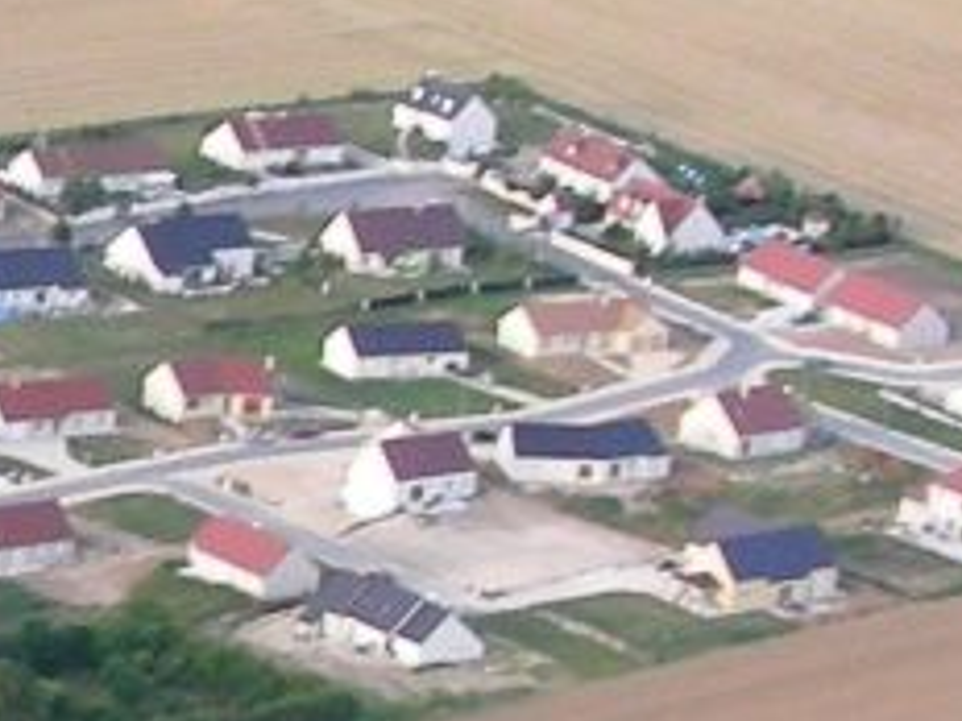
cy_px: 365
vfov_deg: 6.4
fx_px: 6420
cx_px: -1173
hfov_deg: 8.0
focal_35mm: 231
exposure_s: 1/84.4
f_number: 3.5
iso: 50
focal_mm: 6.3
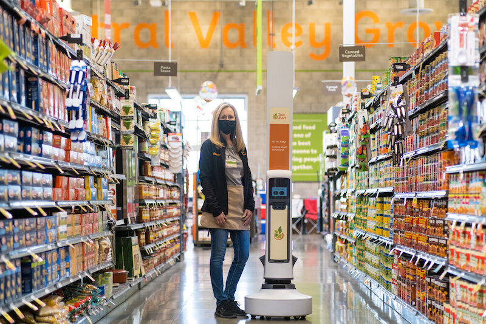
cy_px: 162
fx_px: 1134
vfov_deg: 16.3
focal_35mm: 84
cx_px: 243
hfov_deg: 24.2
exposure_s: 1/210
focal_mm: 56
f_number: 1.8
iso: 320
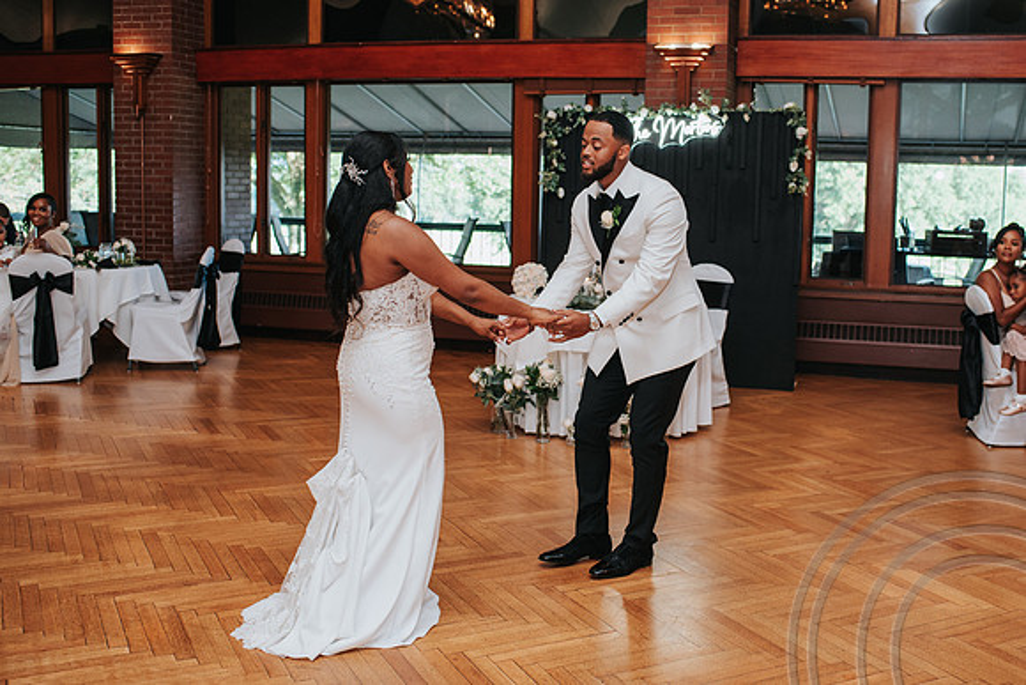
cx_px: 590
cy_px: 308
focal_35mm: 41
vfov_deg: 32.8
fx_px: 1163
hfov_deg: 47.4
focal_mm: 35
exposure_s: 1/200
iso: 800
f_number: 3.2
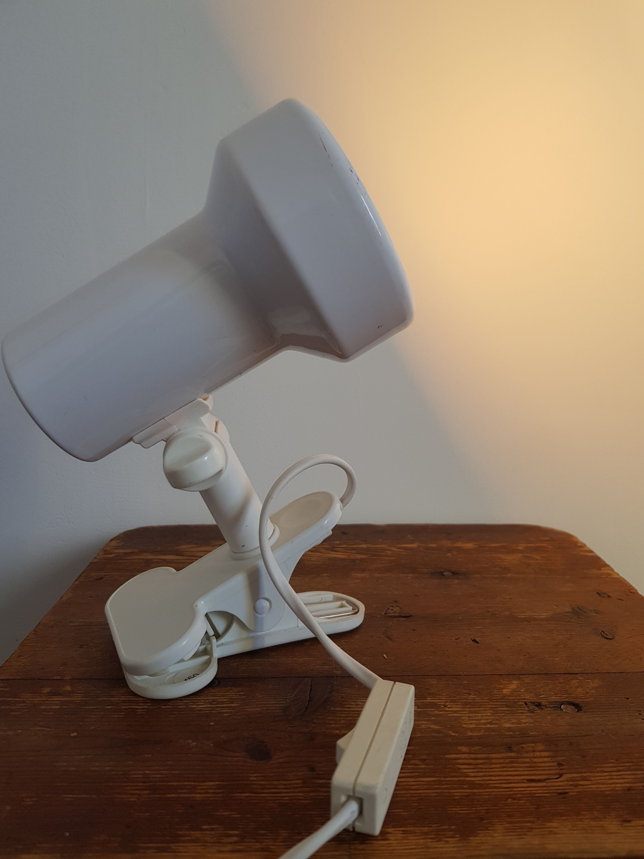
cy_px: 430
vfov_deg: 67.3
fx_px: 645
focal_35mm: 26
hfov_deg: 53.1
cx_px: 322
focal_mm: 4.2
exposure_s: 1/50
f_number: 1.7
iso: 64
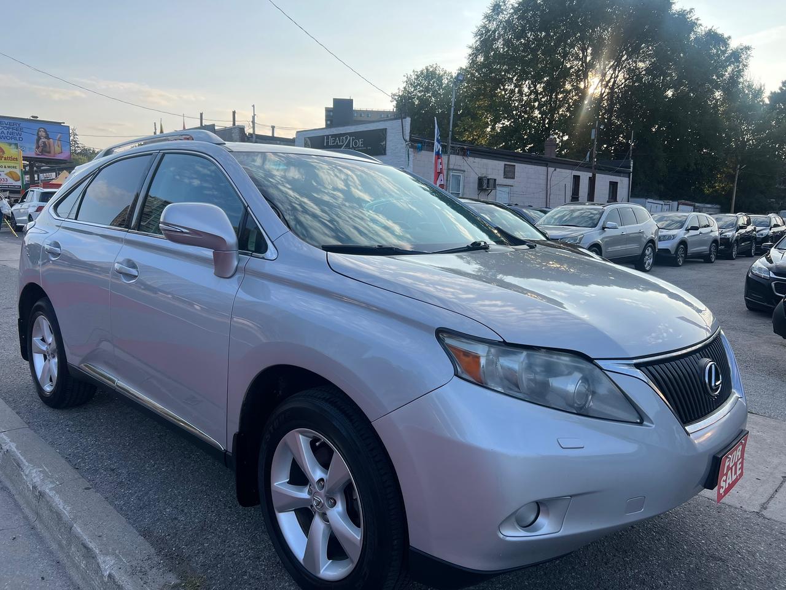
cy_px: 295
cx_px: 393
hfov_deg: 67.3
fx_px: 590
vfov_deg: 53.1
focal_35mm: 26
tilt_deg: -8.2
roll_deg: -1.3
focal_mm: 5.7
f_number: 1.5
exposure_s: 1/1377
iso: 50
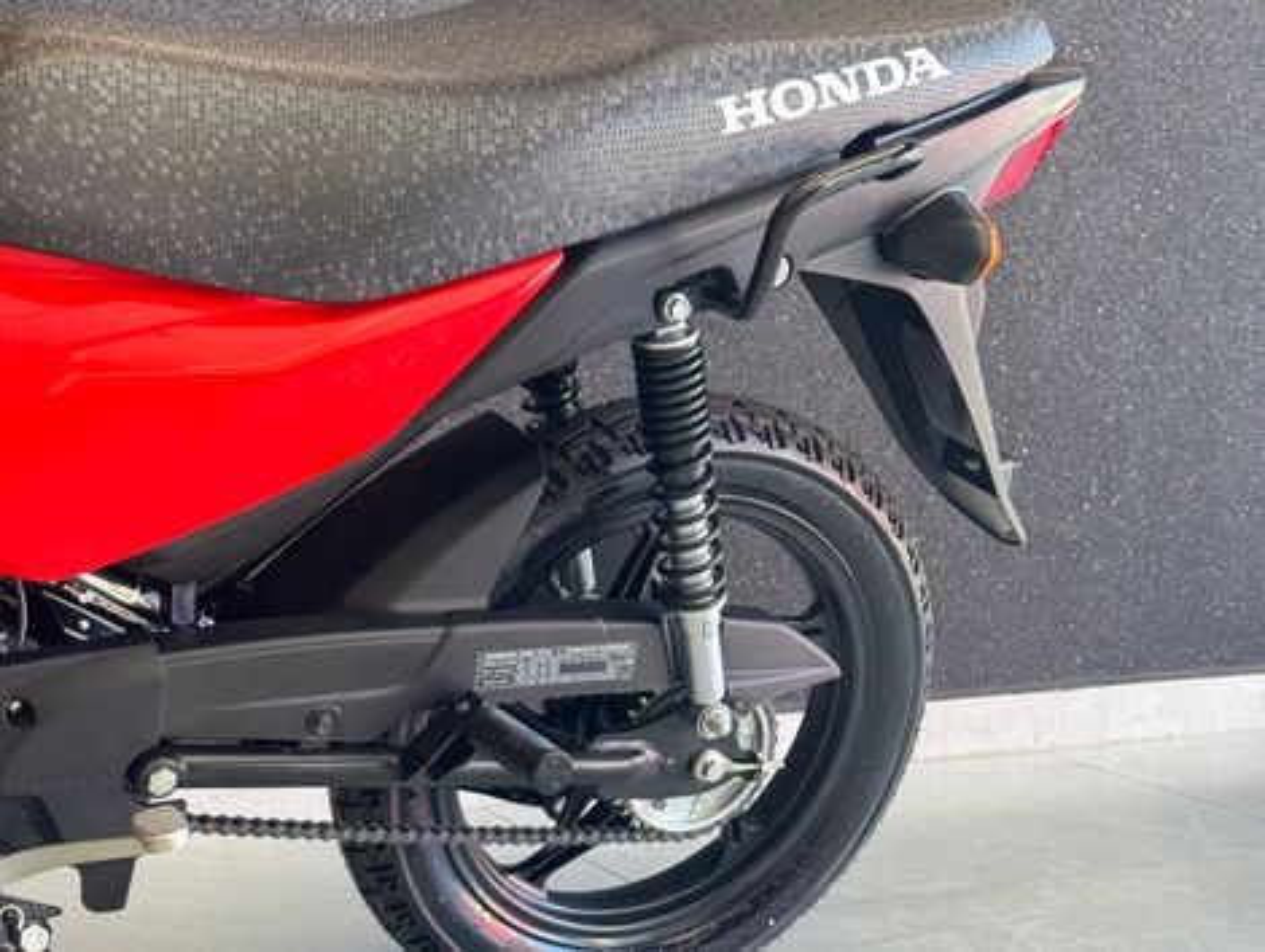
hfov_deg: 39.6
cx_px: 632
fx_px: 1757
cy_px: 476
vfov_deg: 30.3
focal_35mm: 48
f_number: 1.78
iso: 125
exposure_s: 1/60
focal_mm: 6.76
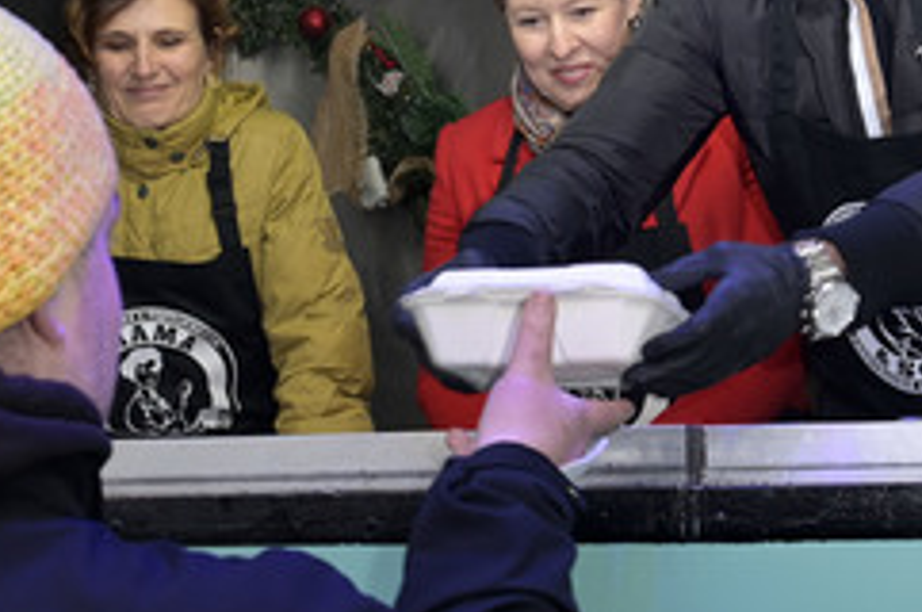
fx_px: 1535
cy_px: 111
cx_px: 499
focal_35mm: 60
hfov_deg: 33.4
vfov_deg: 22.2
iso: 1600
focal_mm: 32
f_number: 6.3
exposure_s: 1/100
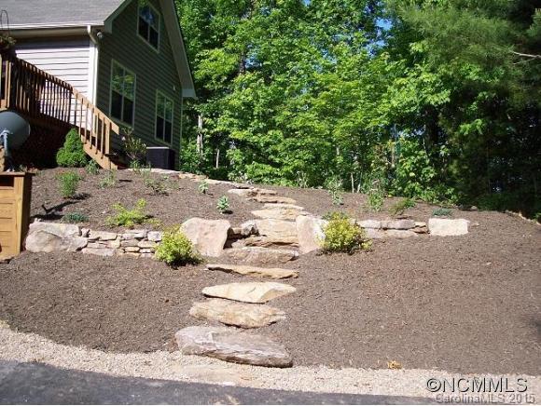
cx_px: 270
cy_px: 203
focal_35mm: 39
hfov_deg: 47.8
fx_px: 610
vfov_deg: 36.9
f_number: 3.4
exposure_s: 1/500
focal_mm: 8
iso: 100
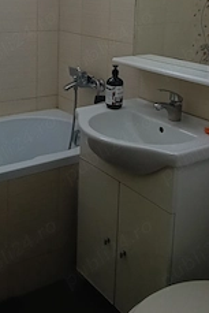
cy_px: 67
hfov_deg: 27.3
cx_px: 60
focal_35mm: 49
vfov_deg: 38.9
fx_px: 426
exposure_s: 1/33.3
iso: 1000
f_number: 1.8
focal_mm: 3.98
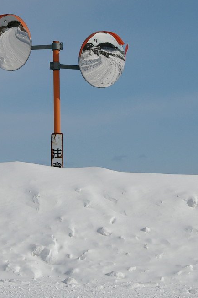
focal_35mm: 70
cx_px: 88
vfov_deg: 28.8
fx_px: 577
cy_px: 158
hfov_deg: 19.4
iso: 200
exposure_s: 1/1000
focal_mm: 38
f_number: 10
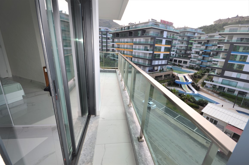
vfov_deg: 77.1
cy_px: 82
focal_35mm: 15
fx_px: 104
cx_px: 124
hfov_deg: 100.5
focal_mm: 10
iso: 100
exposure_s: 1/200
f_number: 6.3
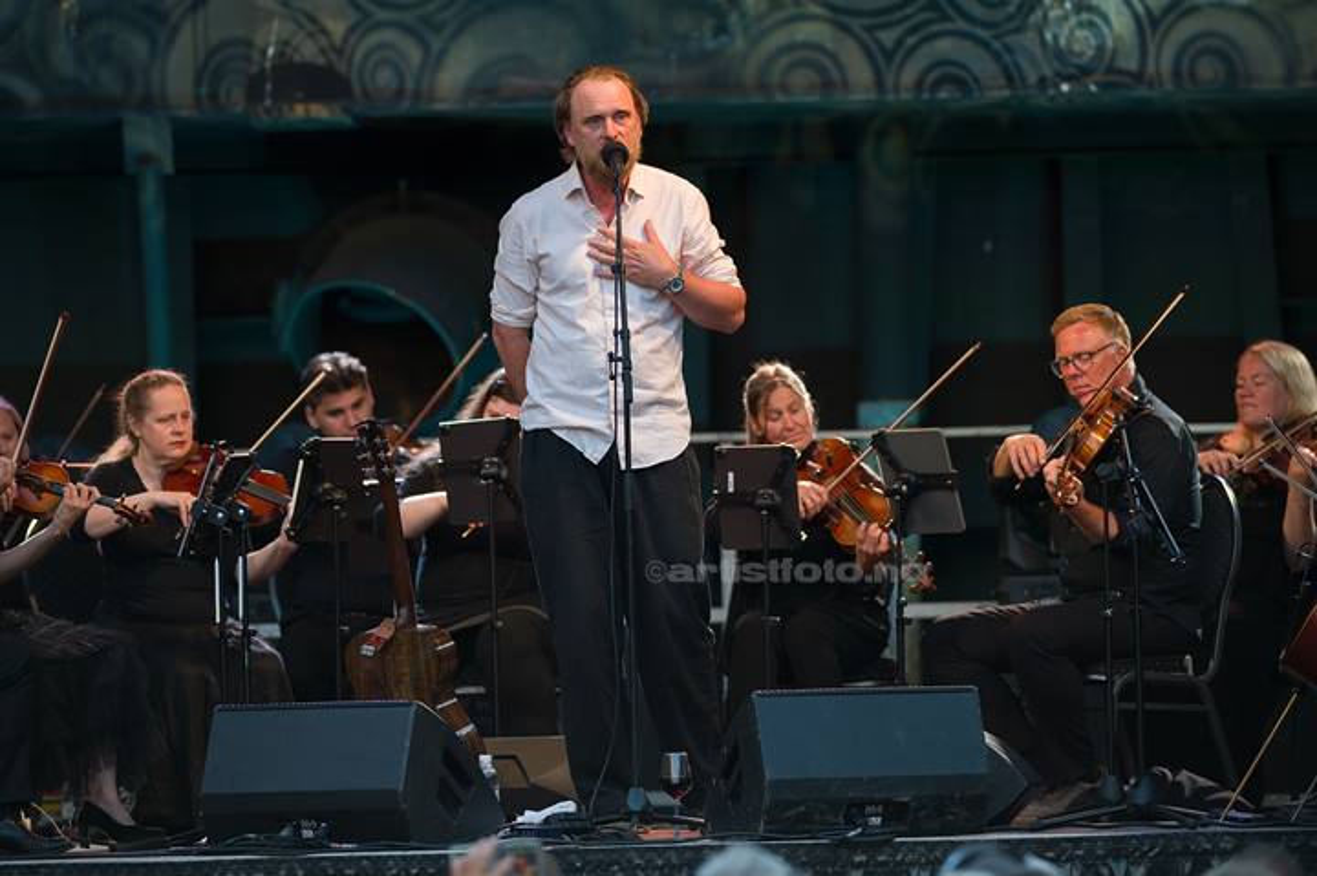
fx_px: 10967
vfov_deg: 4.6
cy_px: 438
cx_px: 658
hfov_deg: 6.9
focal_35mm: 300
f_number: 2.8
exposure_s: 1/1250
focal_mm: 300
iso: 1250
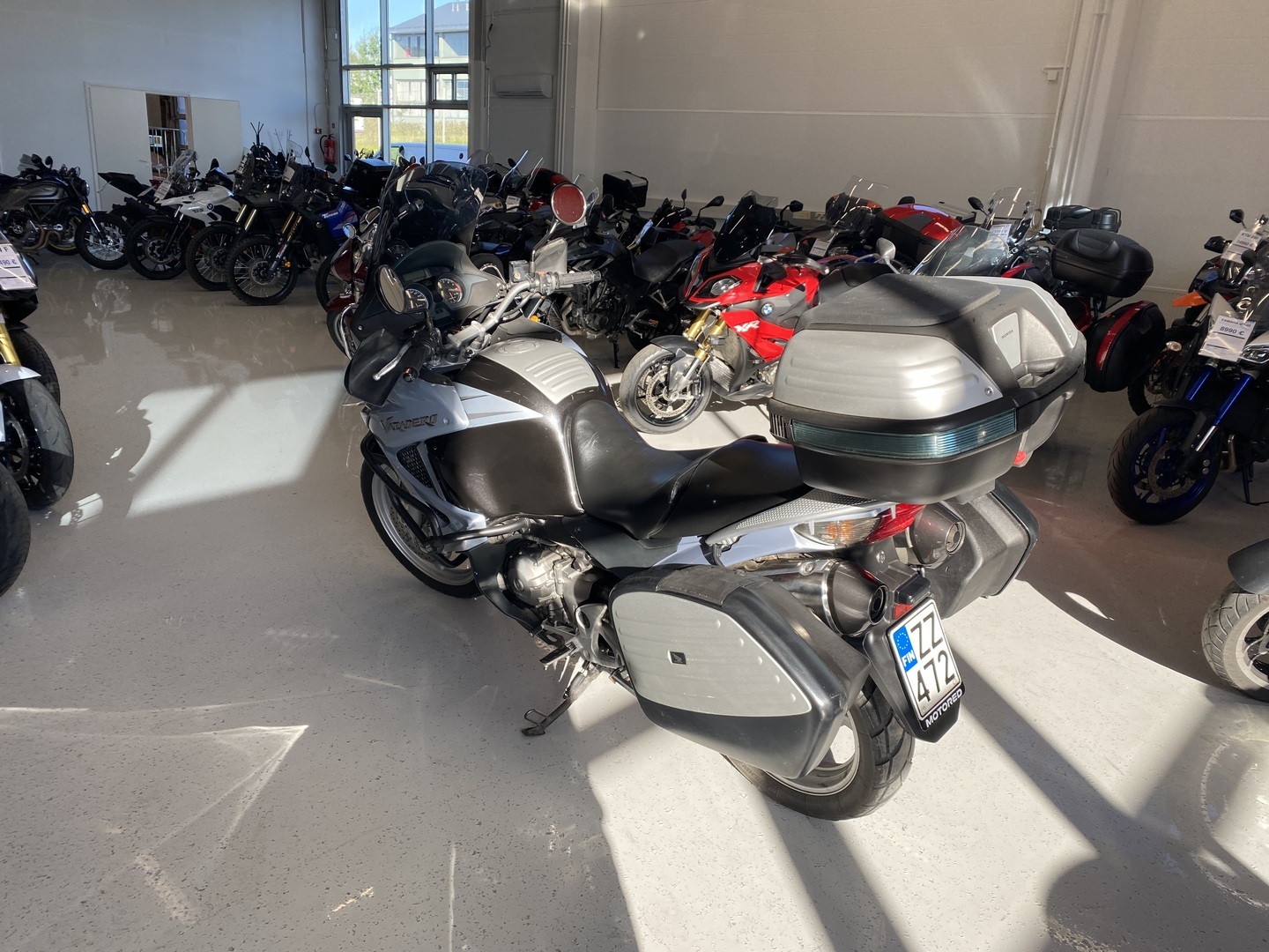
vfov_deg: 53.1
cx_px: 634
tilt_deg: -17.5
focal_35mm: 26
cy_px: 476
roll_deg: -4.0
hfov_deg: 67.3
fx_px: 953
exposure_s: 1/334
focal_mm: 4.25
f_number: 1.8
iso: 32
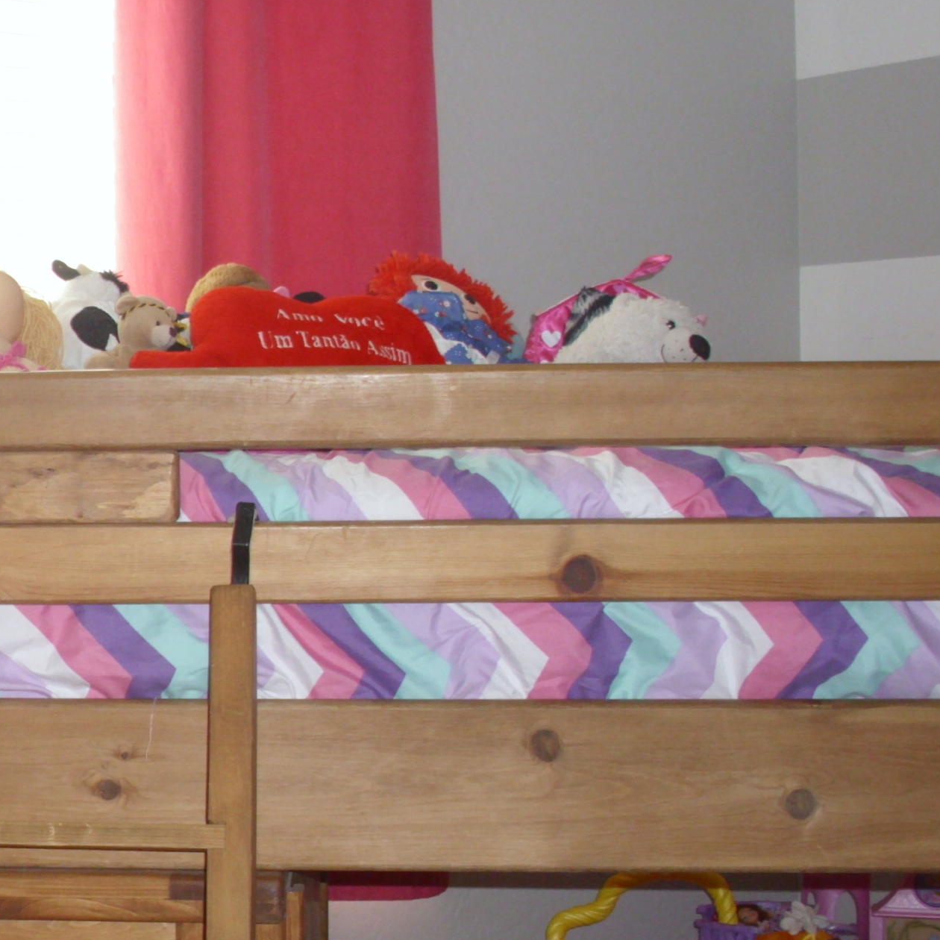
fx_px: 2458
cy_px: 524
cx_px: -57
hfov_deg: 20.7
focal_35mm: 80
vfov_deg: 21.6
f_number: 2.9
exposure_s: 1/60
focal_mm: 6.3
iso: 200
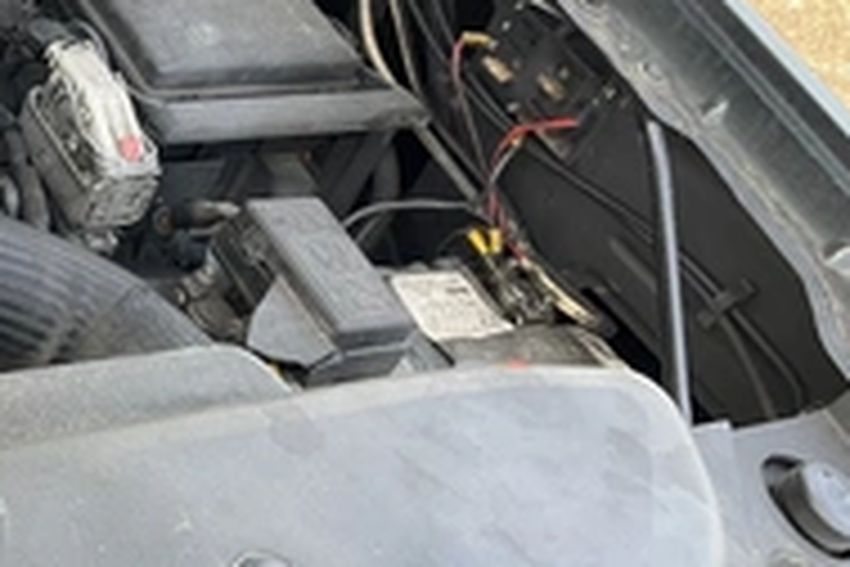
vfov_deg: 20.9
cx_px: -31
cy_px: 90
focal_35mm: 64
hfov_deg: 29.1
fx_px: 1511
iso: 32
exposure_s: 1/122
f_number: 1.8
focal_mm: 3
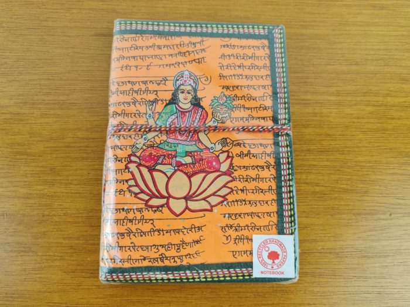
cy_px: 154
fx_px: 308
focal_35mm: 26
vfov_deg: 53.1
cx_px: 205
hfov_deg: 67.3
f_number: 1.8
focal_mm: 5.4
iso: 50
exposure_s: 1/185
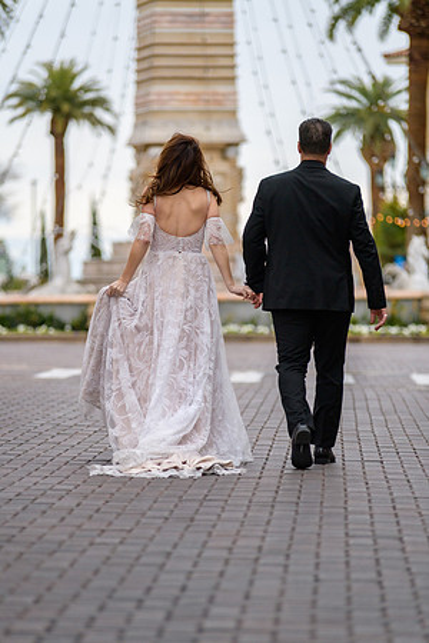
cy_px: 322
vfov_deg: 12.1
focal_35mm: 170
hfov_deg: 8.1
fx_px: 3039
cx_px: 214
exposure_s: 1/3200
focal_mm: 170
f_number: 2.8
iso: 250
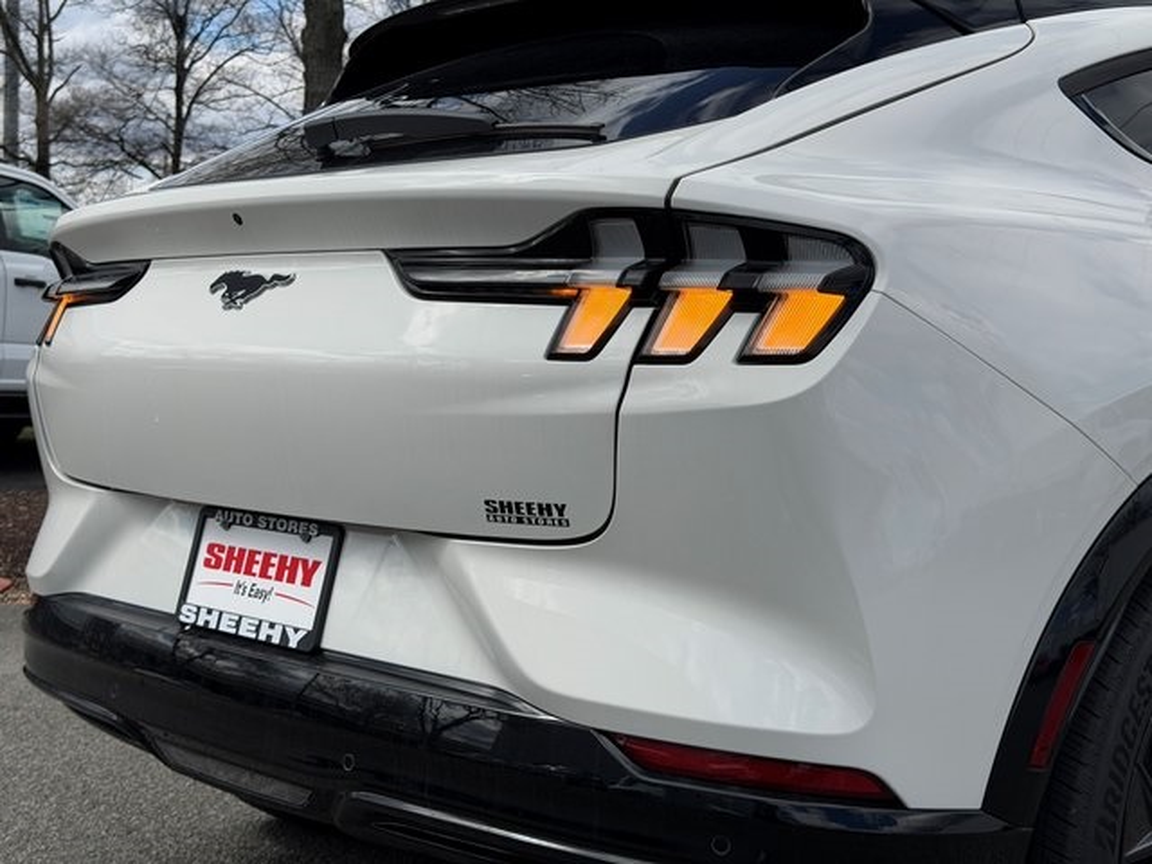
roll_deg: -3.2
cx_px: 576
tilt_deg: -2.9
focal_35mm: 48
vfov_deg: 30.3
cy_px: 432
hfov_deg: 39.7
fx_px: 1597
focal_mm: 6.76
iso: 64
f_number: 1.78
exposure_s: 1/6536
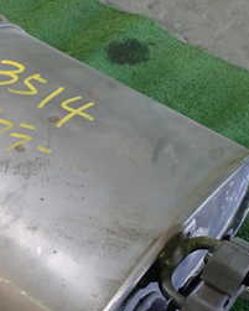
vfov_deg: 26.8
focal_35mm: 70
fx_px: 644
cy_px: 228
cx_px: 84
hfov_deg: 21.8
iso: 250
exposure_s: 1/30
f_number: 2.3
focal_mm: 5.4
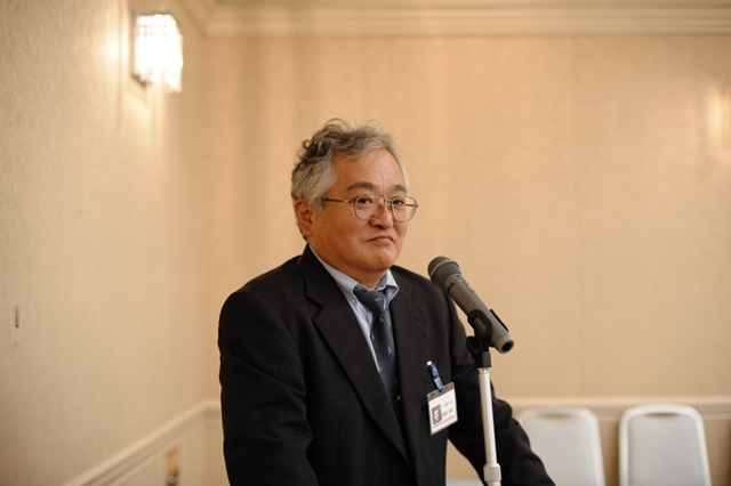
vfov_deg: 27.0
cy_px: 243
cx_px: 366
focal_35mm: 50
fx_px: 1015
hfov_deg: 39.6
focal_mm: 50
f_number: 2.8
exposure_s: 1/100
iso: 800
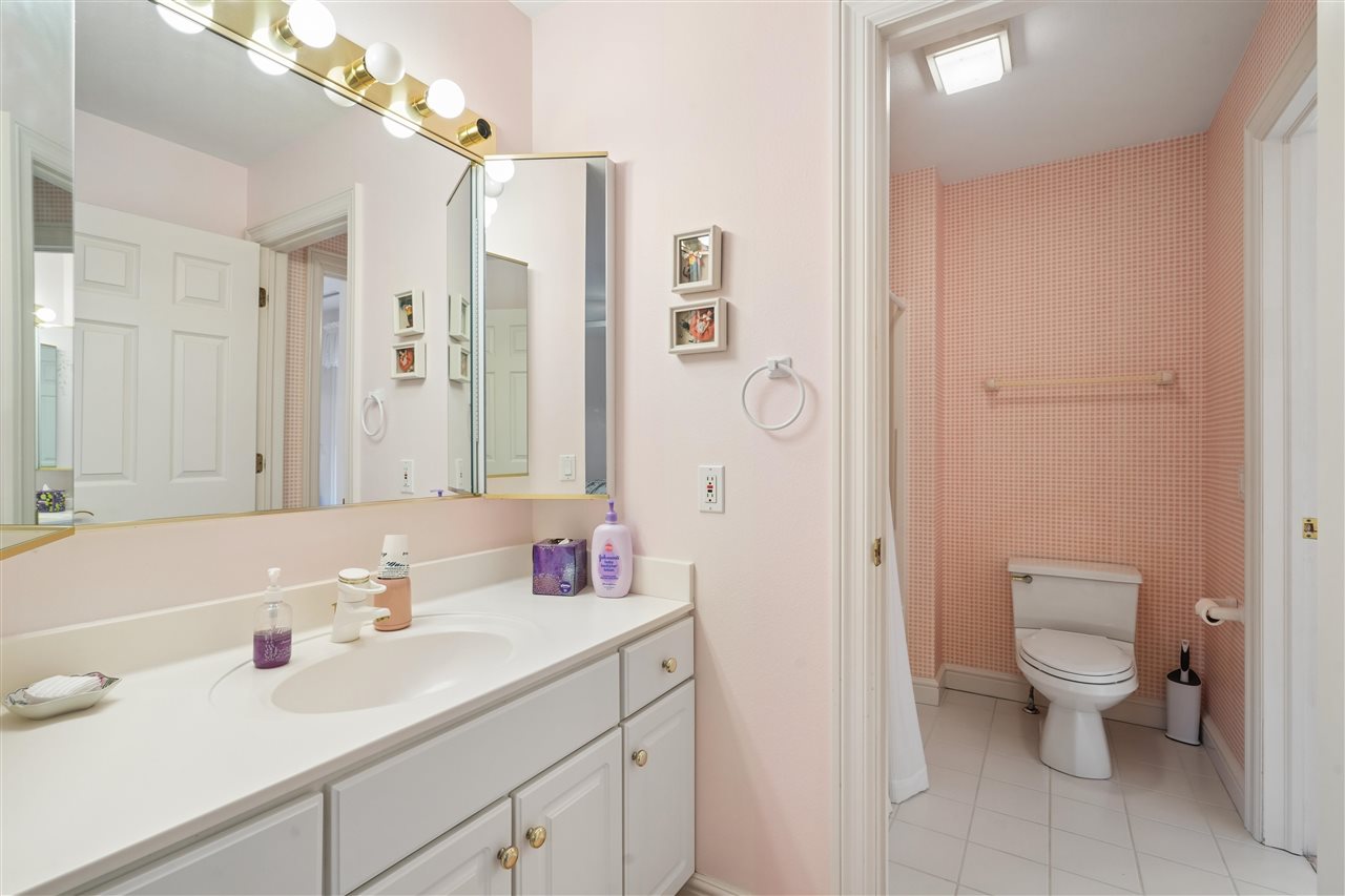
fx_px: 598
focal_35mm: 16
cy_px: 448
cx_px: 672
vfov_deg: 73.7
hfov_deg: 96.7
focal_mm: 16
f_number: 10
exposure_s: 1/20
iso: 400
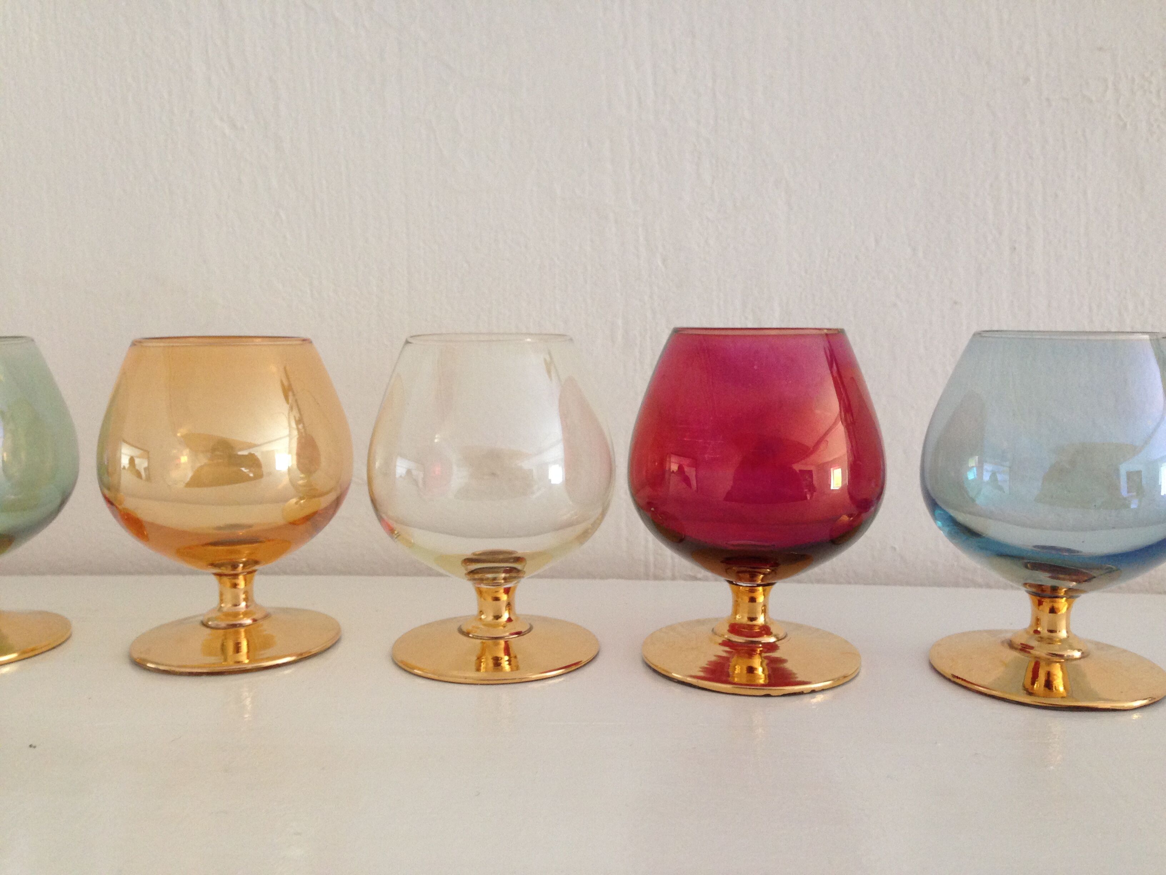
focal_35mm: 33
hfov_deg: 55.4
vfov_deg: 42.9
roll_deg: -0.5
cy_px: 438
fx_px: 1112
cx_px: 583
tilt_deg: -4.4
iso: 160
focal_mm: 4.12
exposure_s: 1/20
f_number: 2.4
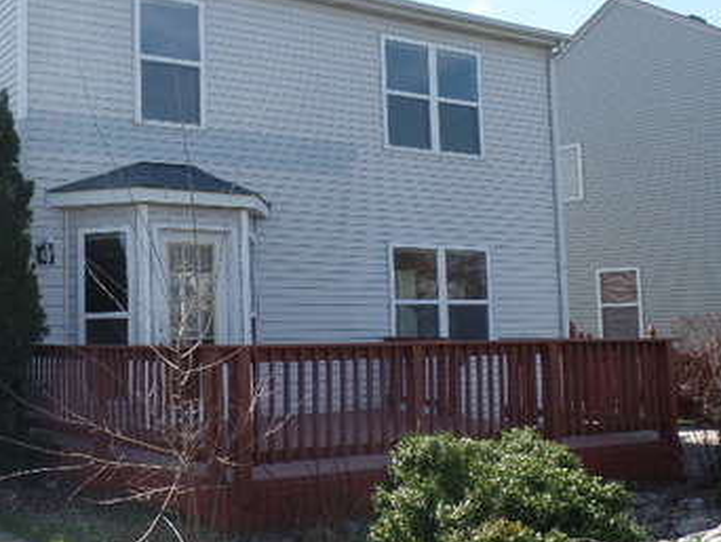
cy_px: 245
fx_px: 896
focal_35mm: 43
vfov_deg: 33.6
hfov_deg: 41.7
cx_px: 131
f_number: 3.5
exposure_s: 1/500
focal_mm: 4.1
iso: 80
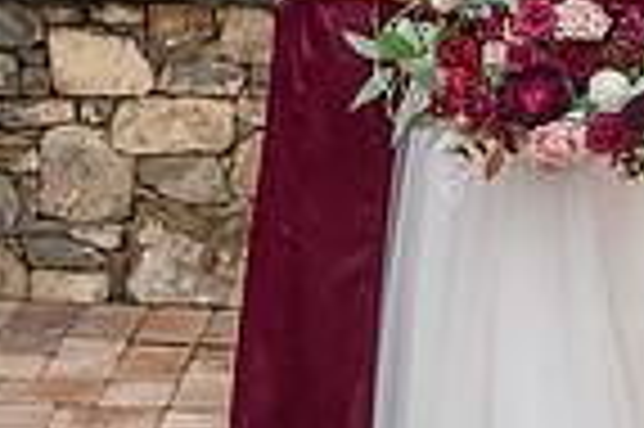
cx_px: 509
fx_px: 2466
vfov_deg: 9.7
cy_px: -171
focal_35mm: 138
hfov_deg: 14.8
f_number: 2.8
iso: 1000
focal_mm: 34
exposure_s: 1/1600
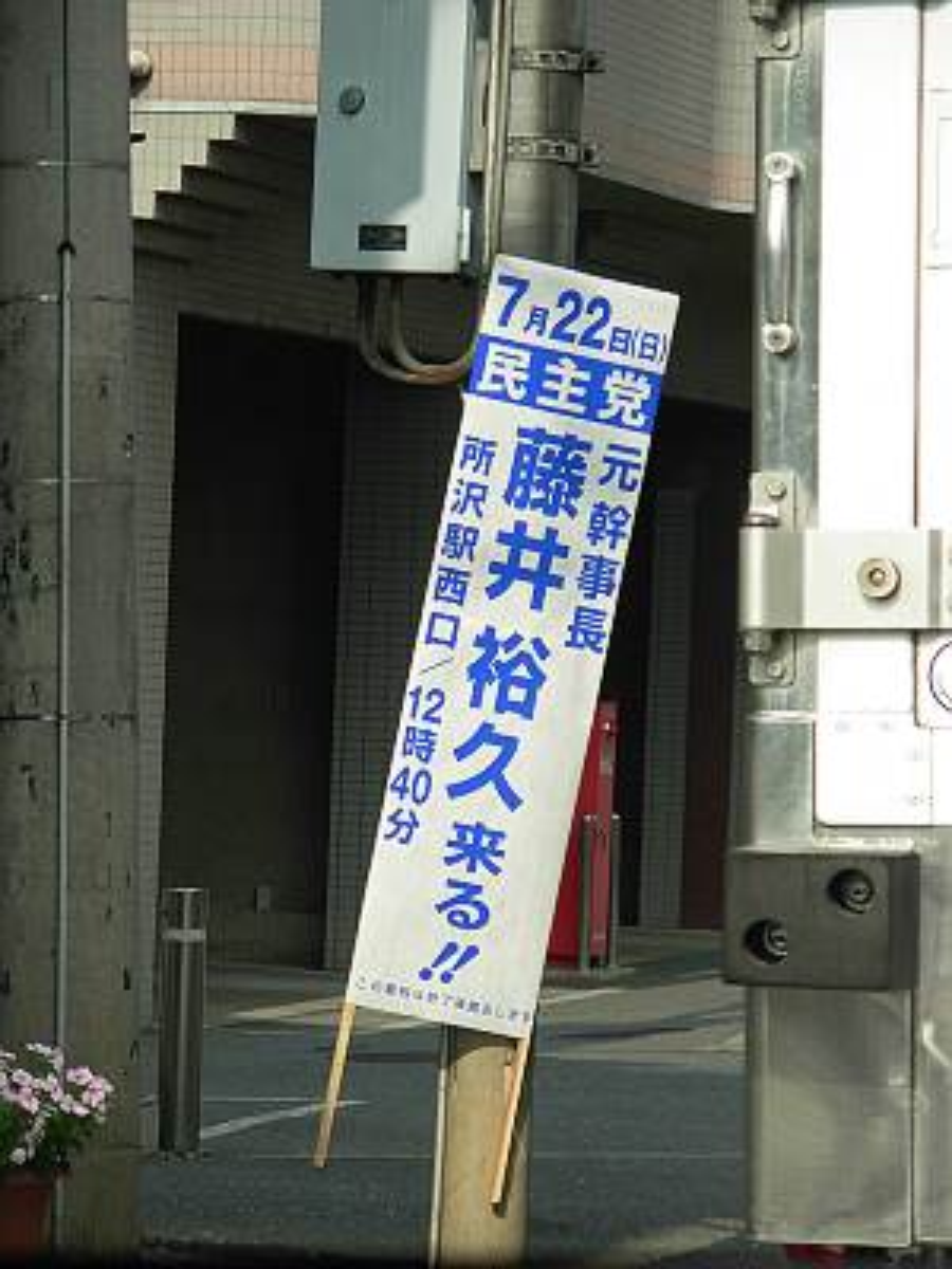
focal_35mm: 180
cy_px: 634
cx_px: 476
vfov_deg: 11.0
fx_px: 6600
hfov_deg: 8.2
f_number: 5
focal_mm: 29.8
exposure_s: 1/192
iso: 79
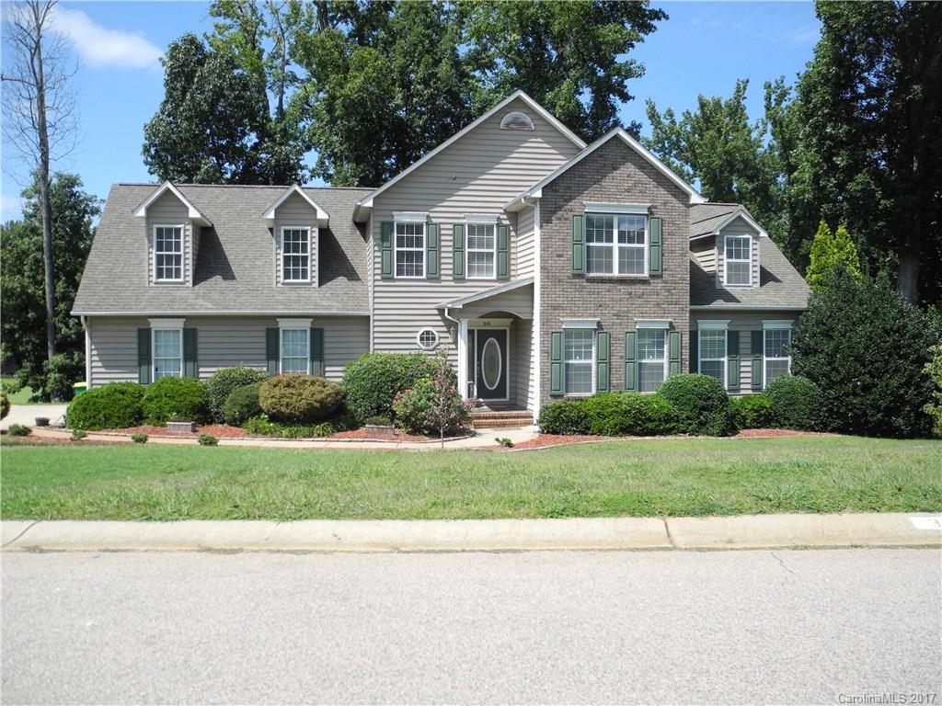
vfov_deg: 46.8
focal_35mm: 30
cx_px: 471
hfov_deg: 60.0
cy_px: 353
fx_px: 816
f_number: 2.8
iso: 100
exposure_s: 1/968
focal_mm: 6.4
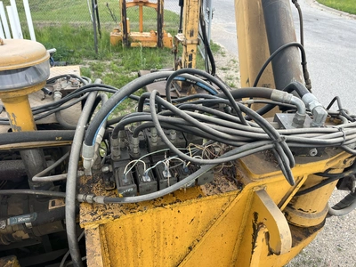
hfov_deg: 67.3
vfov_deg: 53.1
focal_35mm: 26
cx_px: 178
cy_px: 134
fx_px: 267
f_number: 1.6
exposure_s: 1/224
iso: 40
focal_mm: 5.1
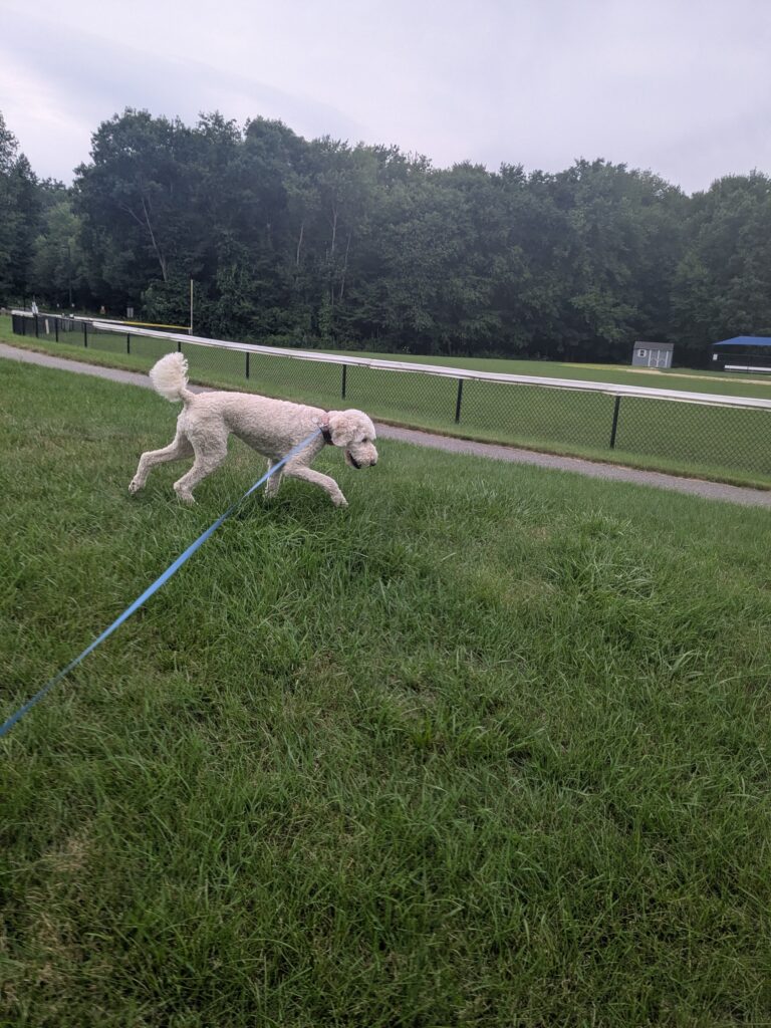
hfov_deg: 51.4
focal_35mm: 27
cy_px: 514
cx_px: 386
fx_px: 802
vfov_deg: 65.3
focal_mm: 4.38
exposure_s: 1/320
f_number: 1.73
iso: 41
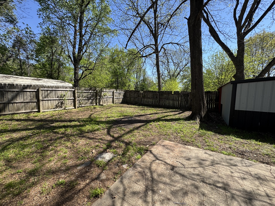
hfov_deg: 102.1
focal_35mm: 14
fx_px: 111
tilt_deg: -6.1
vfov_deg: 85.7
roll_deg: -1.0
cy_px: 103
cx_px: 138
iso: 50
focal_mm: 2.22
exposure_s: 1/749
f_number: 2.2
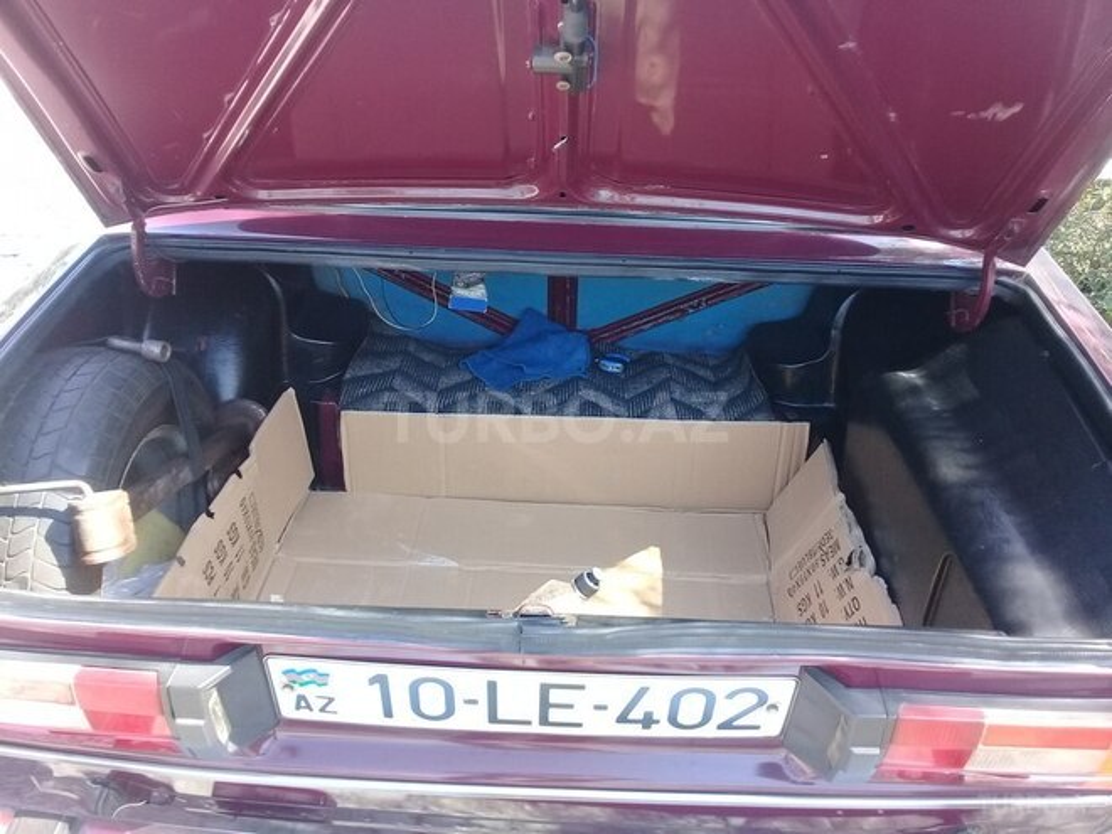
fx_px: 996
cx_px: 556
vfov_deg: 45.4
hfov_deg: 58.4
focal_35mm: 31
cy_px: 417
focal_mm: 3.3
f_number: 2.2
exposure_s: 1/100
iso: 64
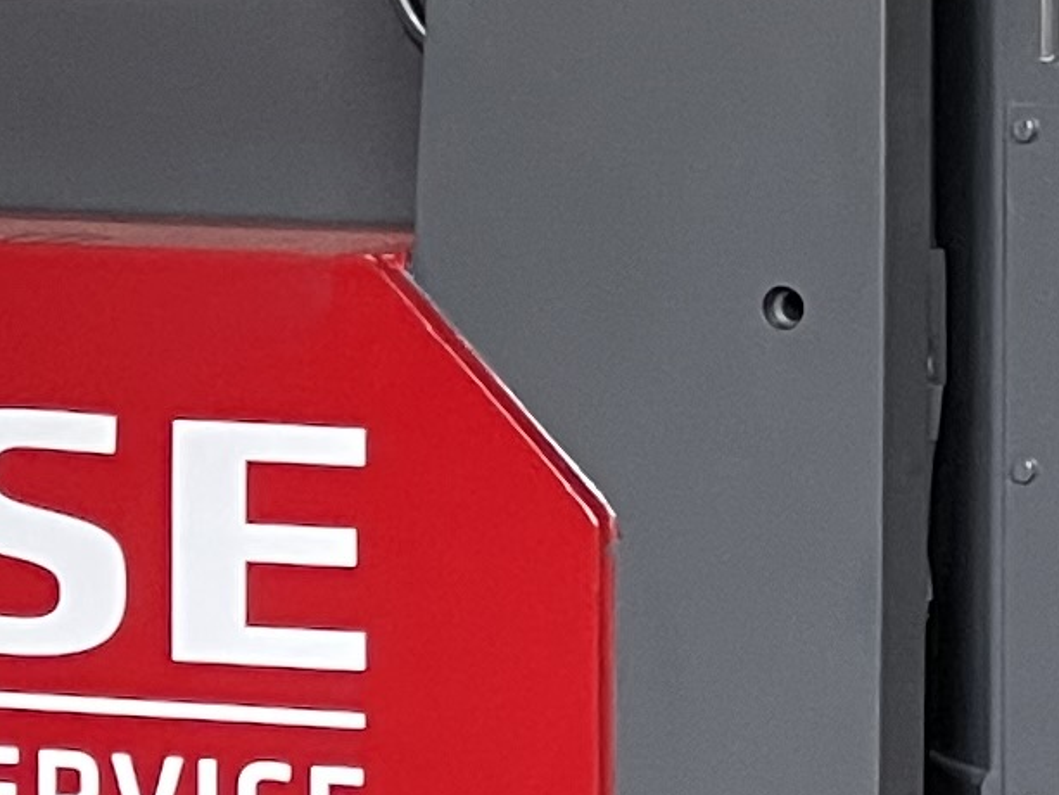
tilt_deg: -2.5
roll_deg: -1.0
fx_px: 5232
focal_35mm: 171
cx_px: 1795
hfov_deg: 10.9
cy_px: 73
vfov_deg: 8.7
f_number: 1.6
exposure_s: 1/60
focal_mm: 5.1
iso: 250
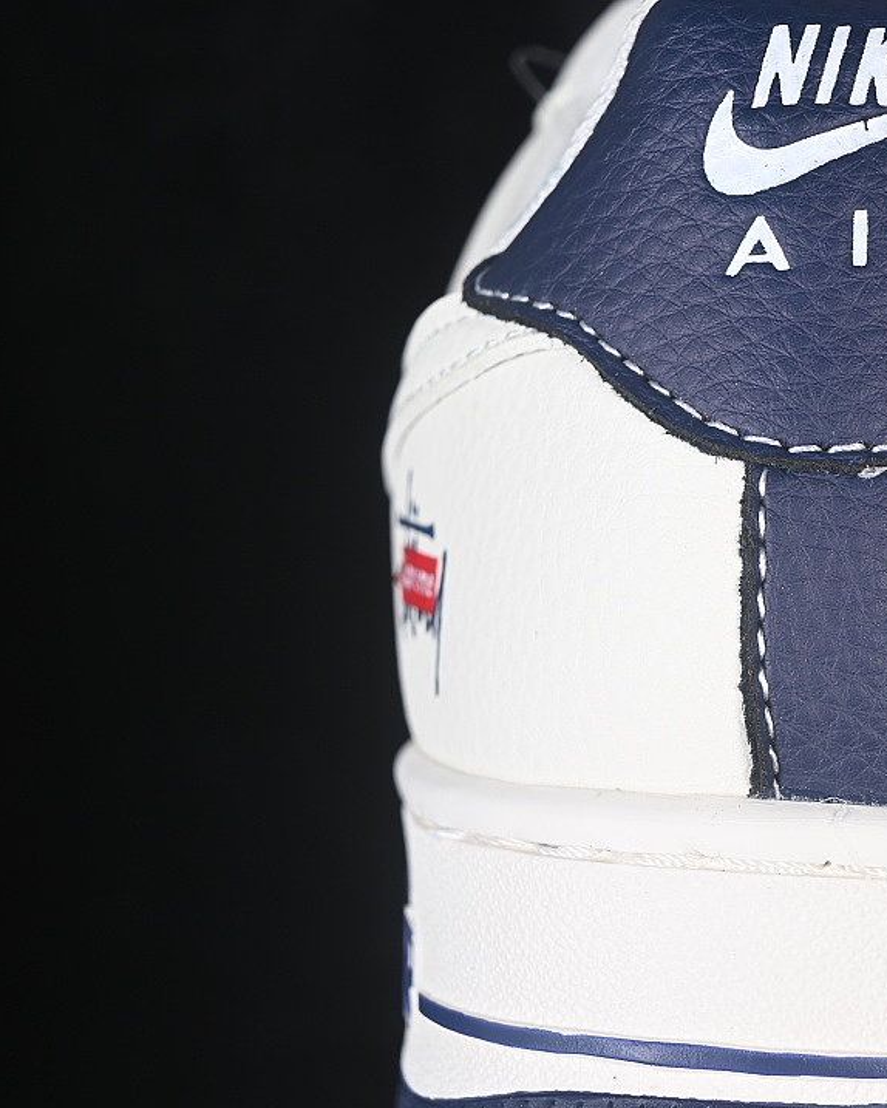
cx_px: 828
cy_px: 555
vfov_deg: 18.1
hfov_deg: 14.4
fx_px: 3477
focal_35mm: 106
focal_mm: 50
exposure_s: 1/80
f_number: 7.1
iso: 160
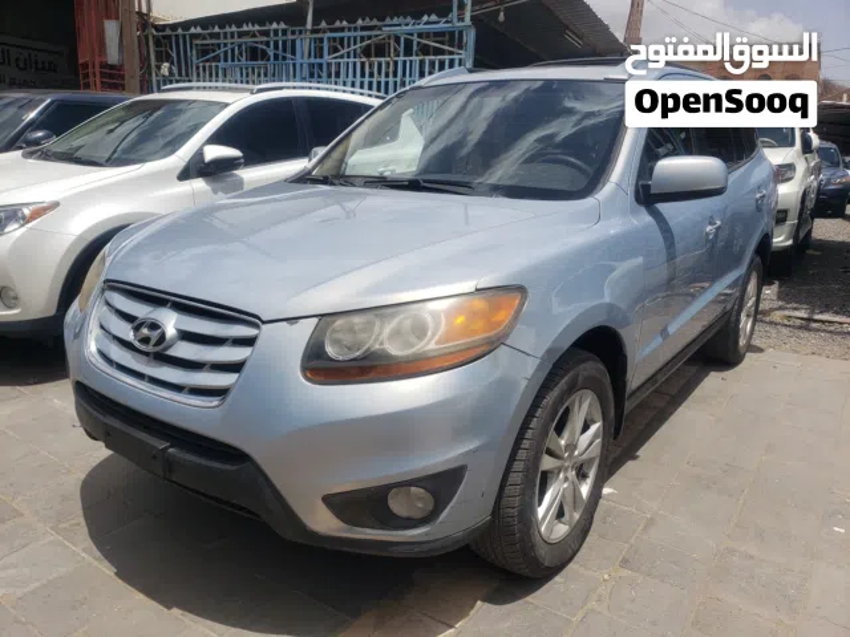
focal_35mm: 26
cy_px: 318
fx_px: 638
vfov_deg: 53.1
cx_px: 425
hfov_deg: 67.3
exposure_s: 1/2228
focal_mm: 4.3
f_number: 2.4
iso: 50
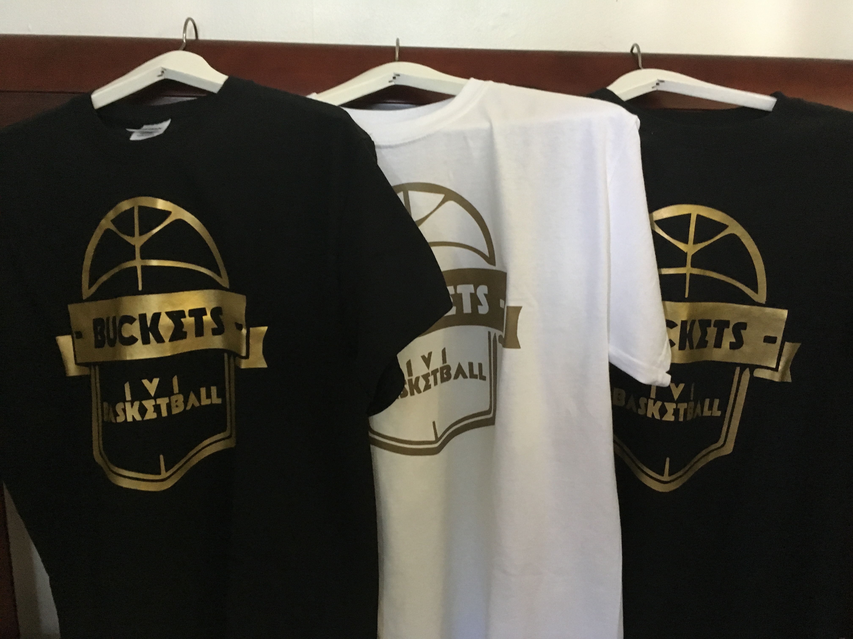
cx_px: 426
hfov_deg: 61.7
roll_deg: +0.1
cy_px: 320
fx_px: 715
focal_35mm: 29
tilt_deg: -14.5
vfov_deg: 48.2
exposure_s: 1/15
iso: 250
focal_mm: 4.15
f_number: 2.2
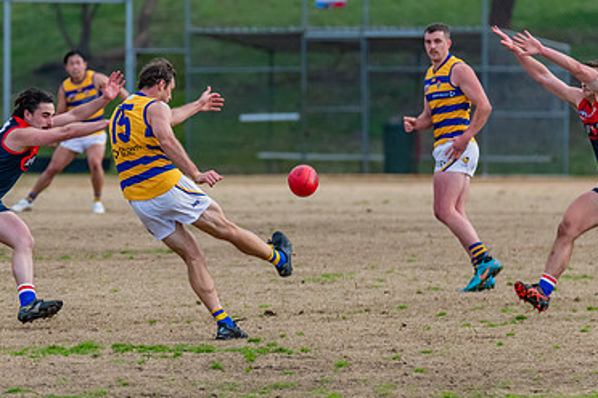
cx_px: 265
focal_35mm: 702
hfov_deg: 2.9
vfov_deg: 2.0
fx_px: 11660
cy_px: 139
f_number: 6
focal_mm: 400
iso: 1800
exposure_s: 1/2000
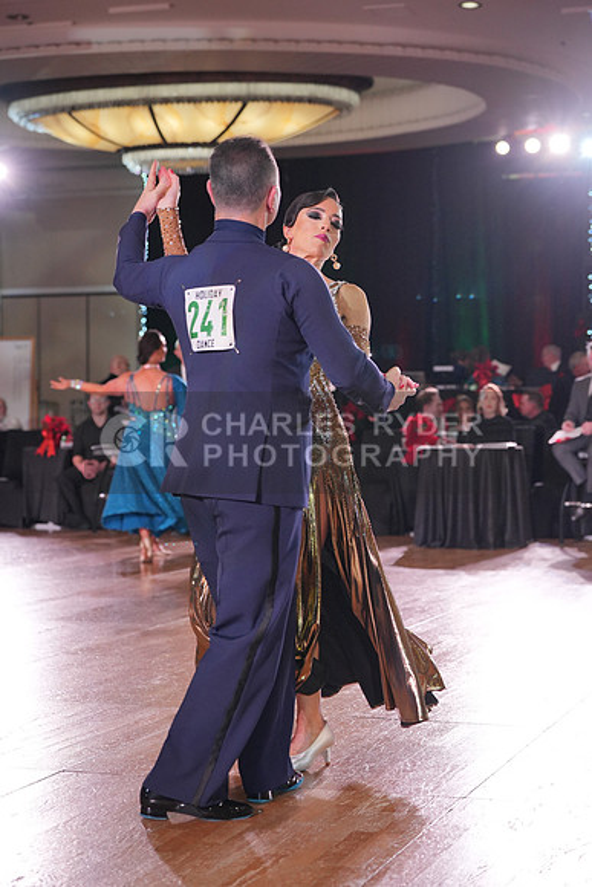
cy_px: 444
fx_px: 1726
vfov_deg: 28.8
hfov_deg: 19.5
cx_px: 296
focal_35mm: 70
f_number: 4
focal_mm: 70
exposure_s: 1/500
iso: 2000
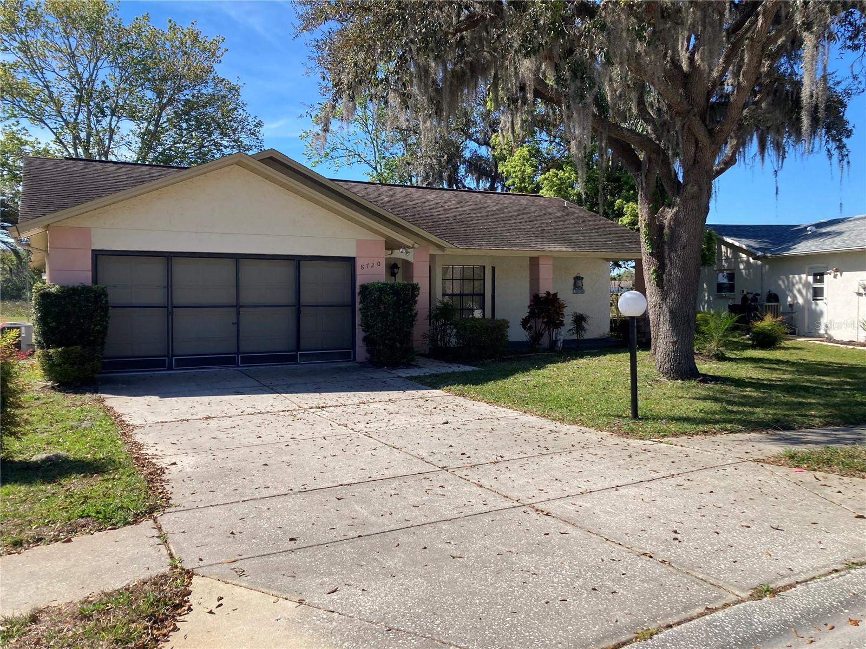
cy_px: 324
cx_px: 433
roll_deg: -0.3
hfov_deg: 63.4
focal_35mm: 28
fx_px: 700
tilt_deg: +0.4
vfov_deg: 49.7
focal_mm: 3.99
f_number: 1.8
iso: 20
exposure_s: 1/1453
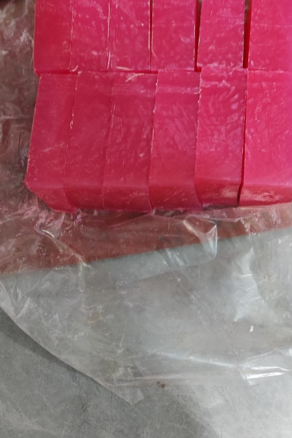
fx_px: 499
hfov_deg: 32.5
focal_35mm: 41
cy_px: 129
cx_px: 183
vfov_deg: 46.3
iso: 646
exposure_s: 1/33.3
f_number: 1.8
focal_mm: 4.68
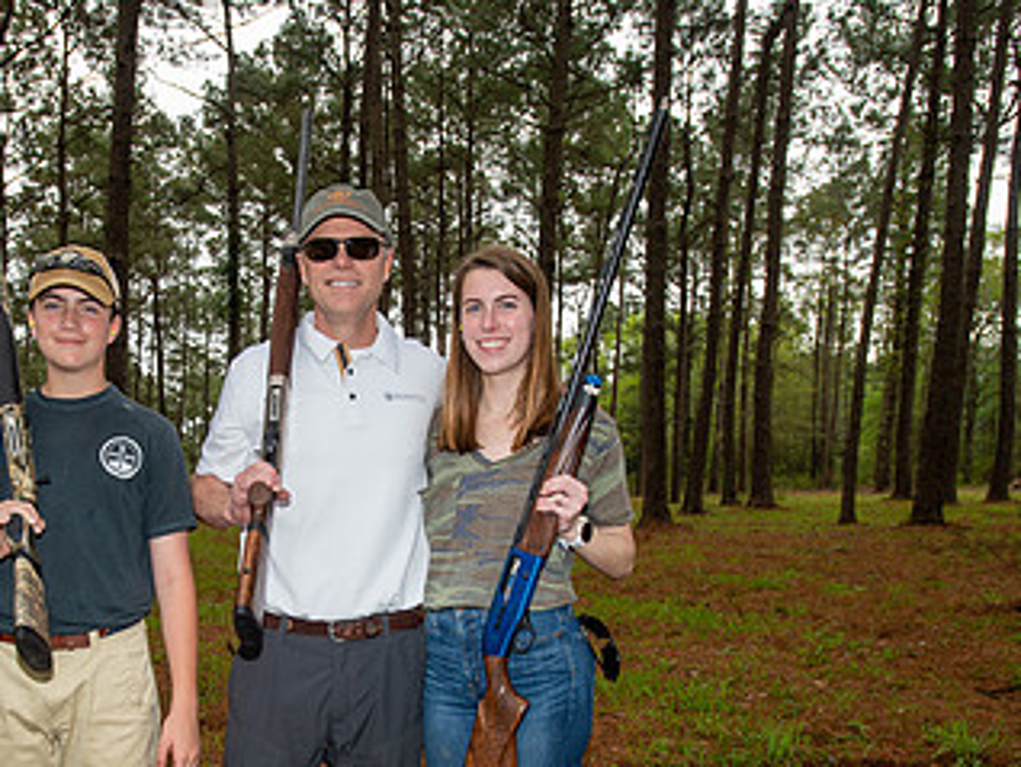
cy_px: 616
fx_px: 1033
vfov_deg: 39.1
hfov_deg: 51.2
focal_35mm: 35
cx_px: 308
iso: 125
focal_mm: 20
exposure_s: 1/125
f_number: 5
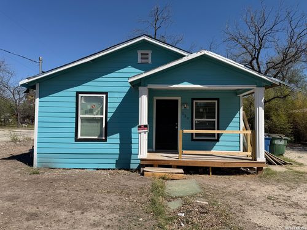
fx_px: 213
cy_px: 115
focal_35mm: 24
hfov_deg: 71.6
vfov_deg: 56.8
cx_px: 154
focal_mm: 6.76
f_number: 1.78
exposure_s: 1/7353
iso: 80
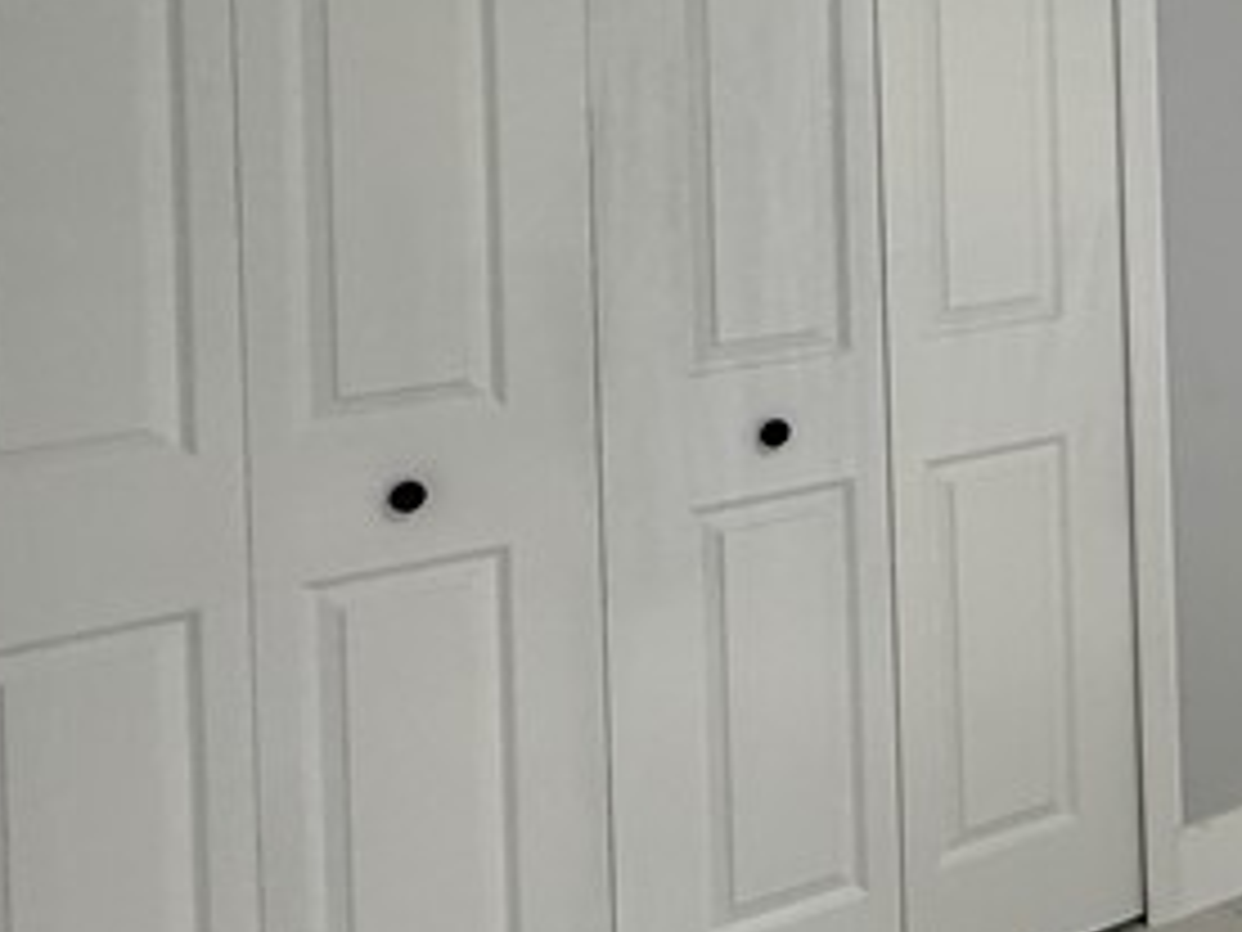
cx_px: 1660
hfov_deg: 29.0
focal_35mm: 52
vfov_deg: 26.2
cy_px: -50
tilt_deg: +5.9
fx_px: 1866
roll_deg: +1.0
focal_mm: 2.22
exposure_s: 1/120
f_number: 2.2
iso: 100
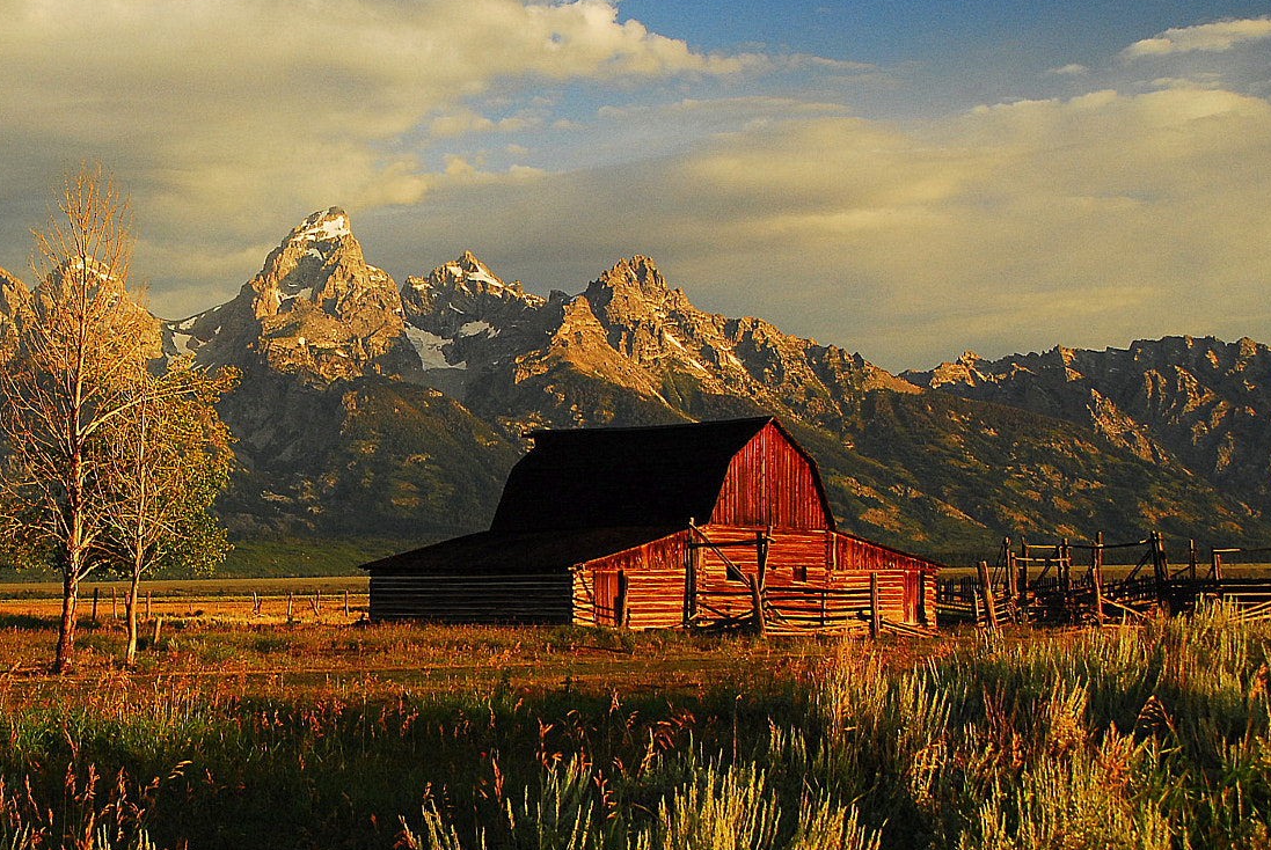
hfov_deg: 28.6
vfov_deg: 19.5
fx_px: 2474
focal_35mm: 70
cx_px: 394
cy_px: 436
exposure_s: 1/100
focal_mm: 32
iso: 400
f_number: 9
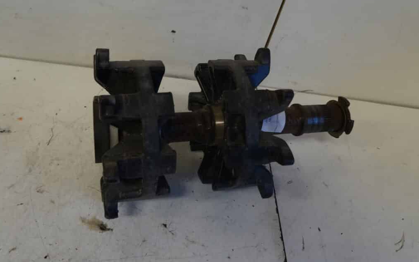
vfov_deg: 40.6
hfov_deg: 61.2
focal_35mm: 31
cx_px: 208
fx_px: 354
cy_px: 129
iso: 800
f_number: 4
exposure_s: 1/60
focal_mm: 20
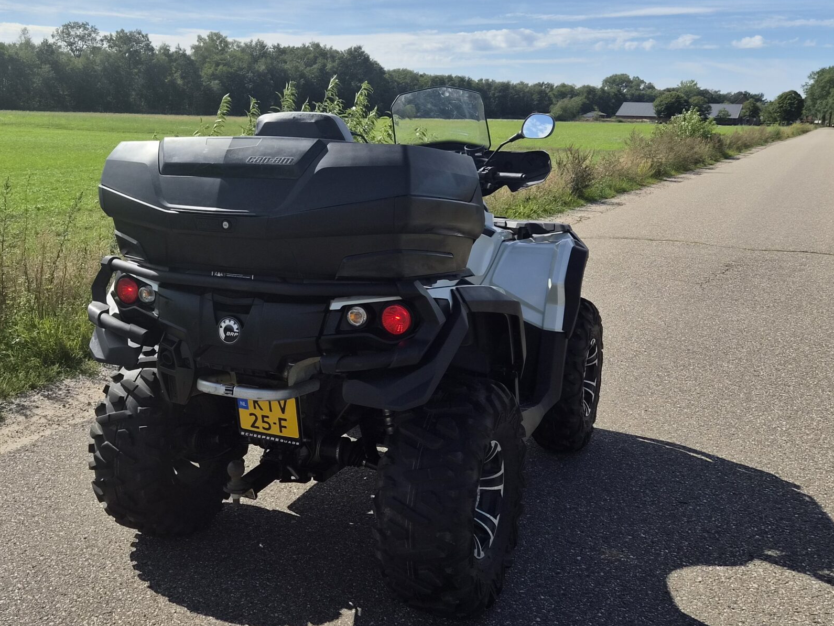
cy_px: 287
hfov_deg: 49.4
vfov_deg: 38.7
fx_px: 892
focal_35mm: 37
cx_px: 292
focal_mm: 5.4
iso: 80
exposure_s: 1/7088
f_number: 1.8
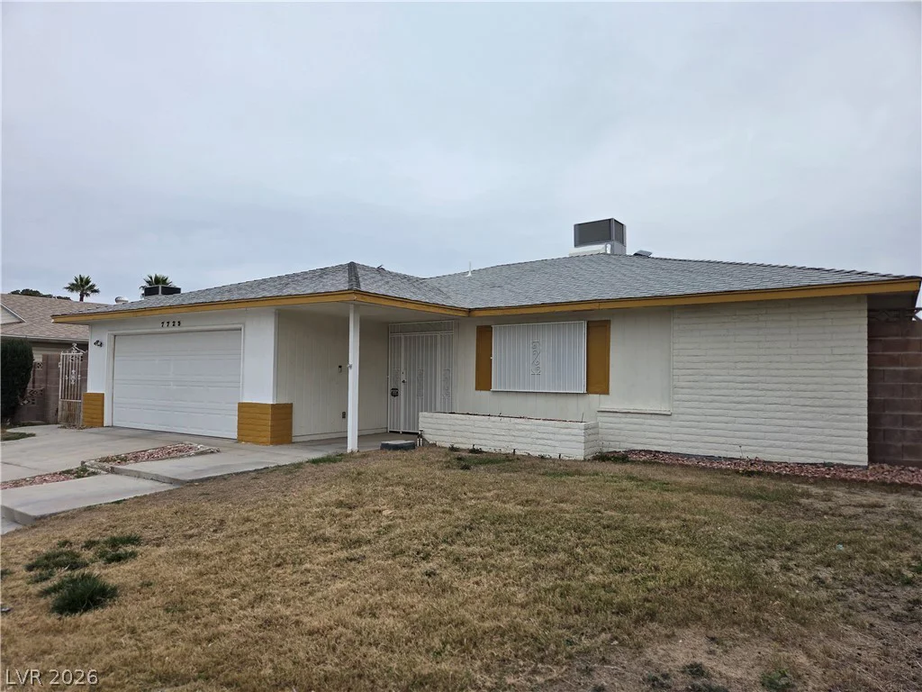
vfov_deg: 58.9
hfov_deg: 73.9
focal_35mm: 23
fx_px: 613
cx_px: 461
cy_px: 346
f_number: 1.8
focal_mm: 5.4
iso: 100
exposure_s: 1/2000
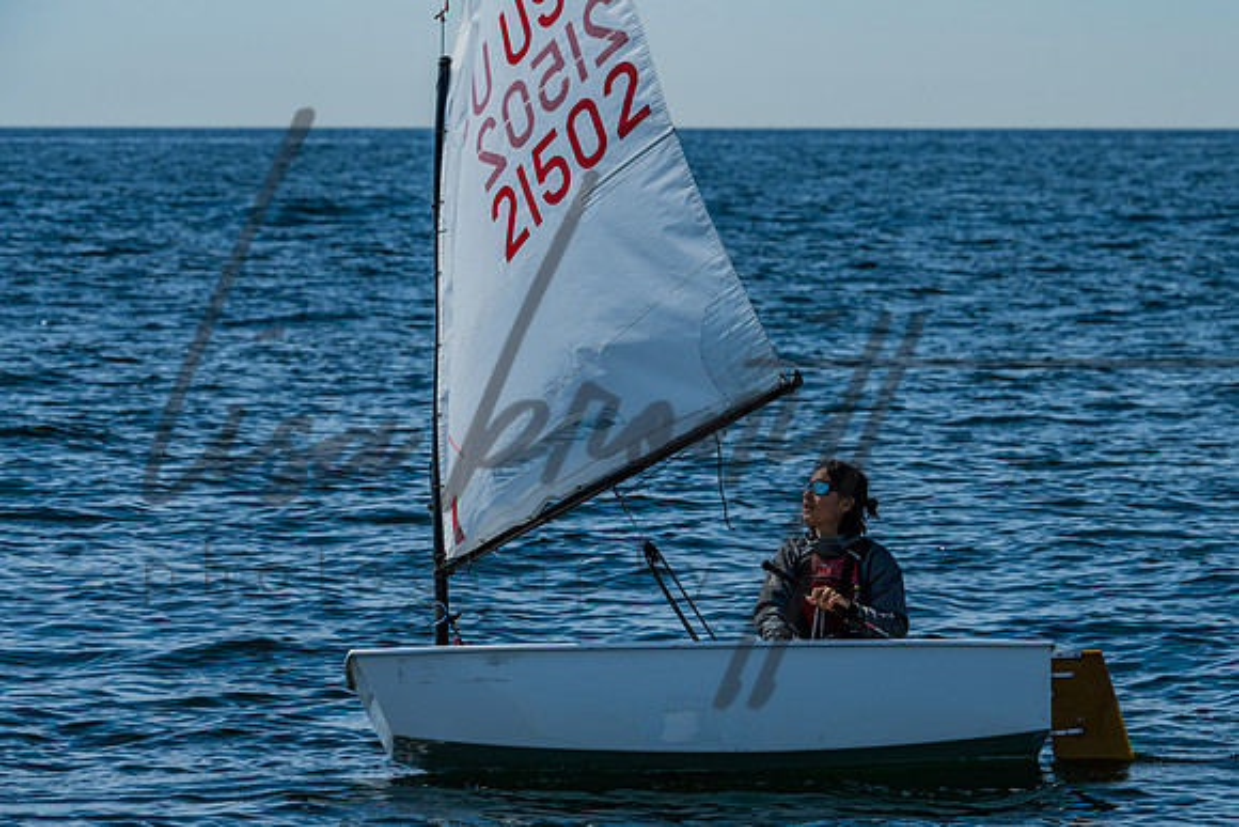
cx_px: 688
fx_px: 8438
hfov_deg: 8.4
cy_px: 421
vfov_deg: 5.6
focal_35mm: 245
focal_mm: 210
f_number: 8
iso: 100
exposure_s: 1/500
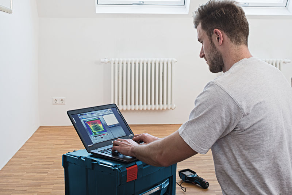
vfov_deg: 29.9
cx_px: 146
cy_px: 98
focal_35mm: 45
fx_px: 365
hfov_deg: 43.6
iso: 320
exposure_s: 1/6
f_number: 13
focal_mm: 45
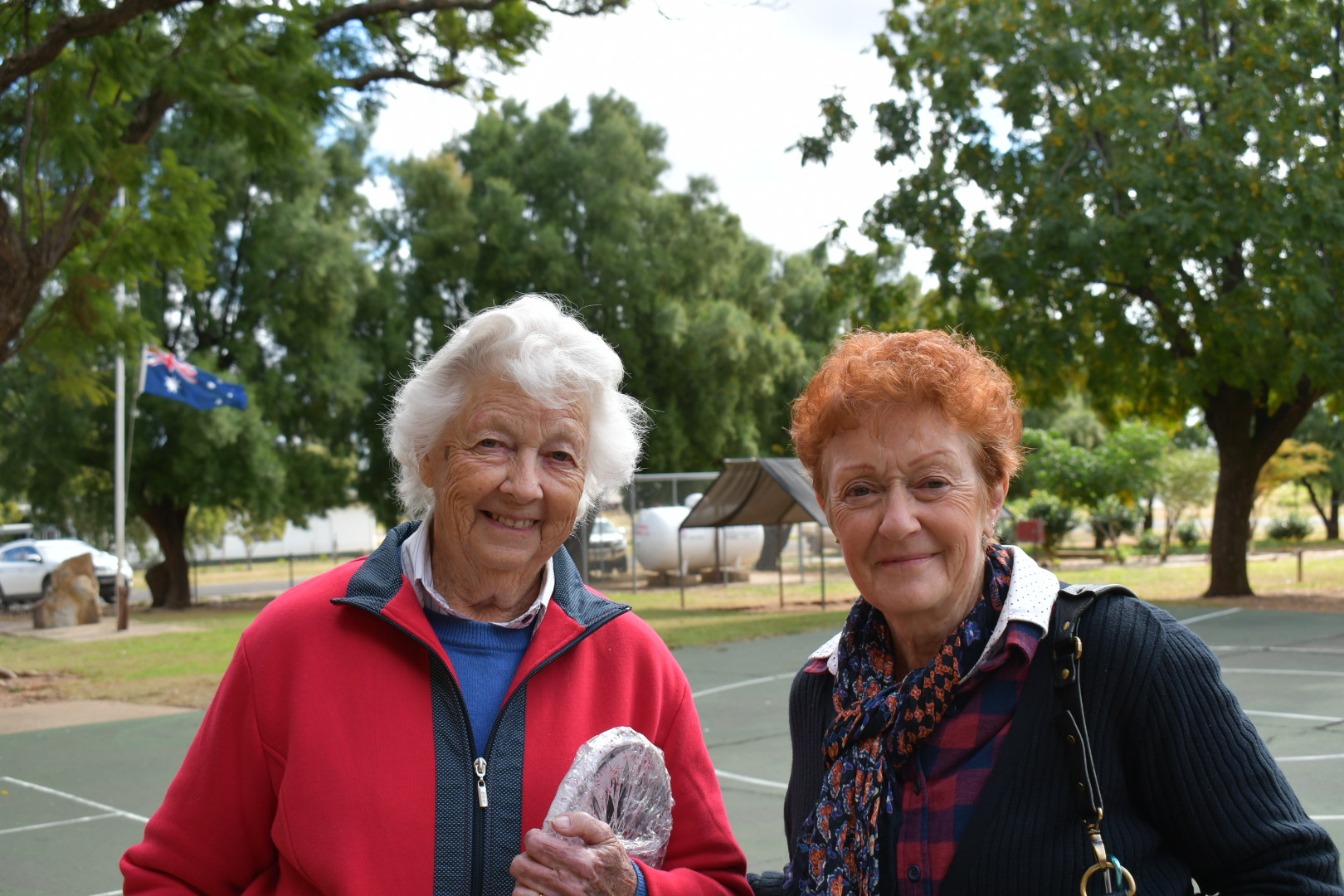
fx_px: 1680
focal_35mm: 45
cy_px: 448
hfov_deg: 43.6
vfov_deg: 29.9
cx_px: 672
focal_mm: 30
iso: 200
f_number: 7.1
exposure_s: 1/250
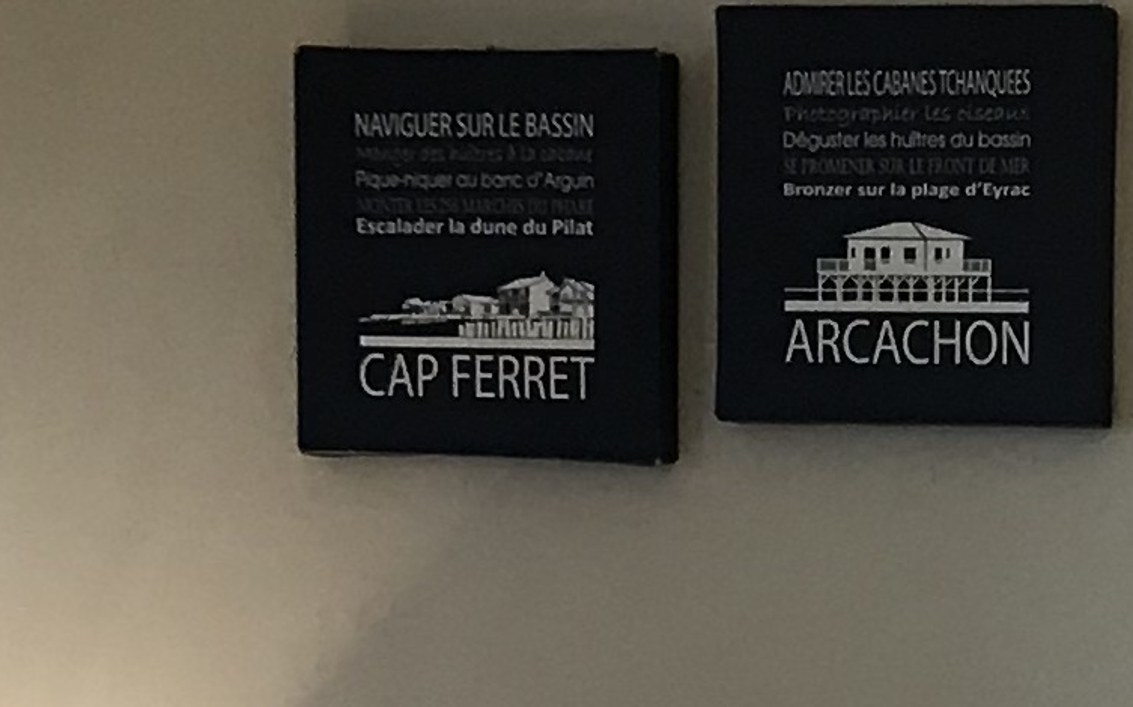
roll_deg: -1.9
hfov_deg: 12.7
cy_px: 1297
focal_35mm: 159
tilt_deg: -6.4
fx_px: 4908
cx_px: 1569
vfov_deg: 8.0
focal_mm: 3.99
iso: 40
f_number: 1.8
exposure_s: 1/17
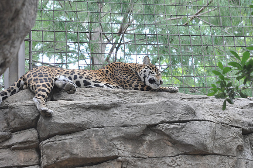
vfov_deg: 13.0
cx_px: 126
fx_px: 737
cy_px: 84
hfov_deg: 19.5
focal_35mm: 105
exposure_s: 1/250
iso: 560
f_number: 4
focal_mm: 70
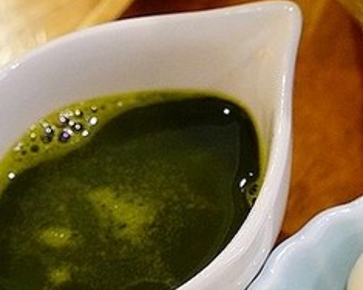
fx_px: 1119
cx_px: 303
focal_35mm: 104
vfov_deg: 14.6
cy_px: 267
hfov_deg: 18.2
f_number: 5.6
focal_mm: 29
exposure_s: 1/60
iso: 5000
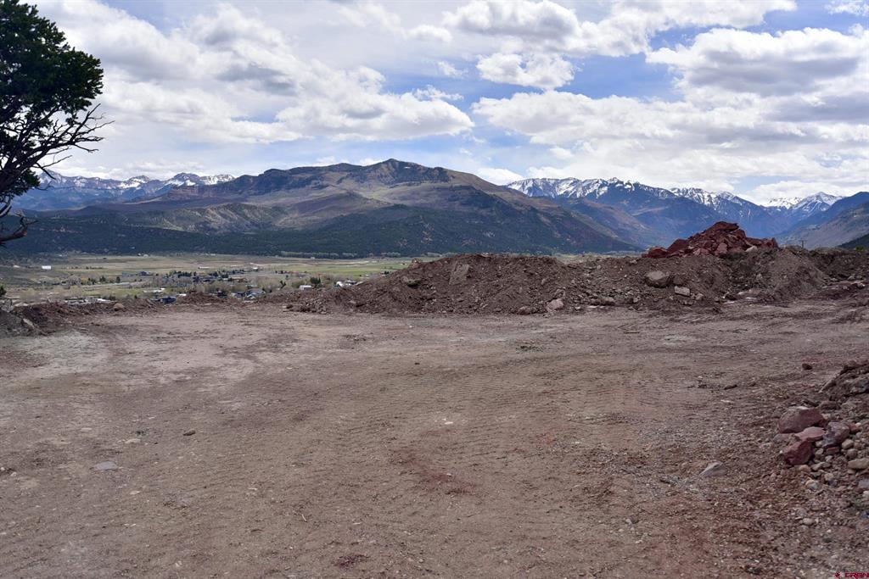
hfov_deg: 54.4
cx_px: 434
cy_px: 290
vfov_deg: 37.9
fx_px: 845
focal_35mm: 35
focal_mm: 35
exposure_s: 1/4000
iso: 400
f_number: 4.5
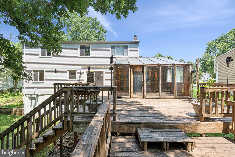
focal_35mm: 16
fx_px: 104
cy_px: 78
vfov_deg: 73.7
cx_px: 118
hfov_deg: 96.7
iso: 500
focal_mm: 16
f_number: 8
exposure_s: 1/500
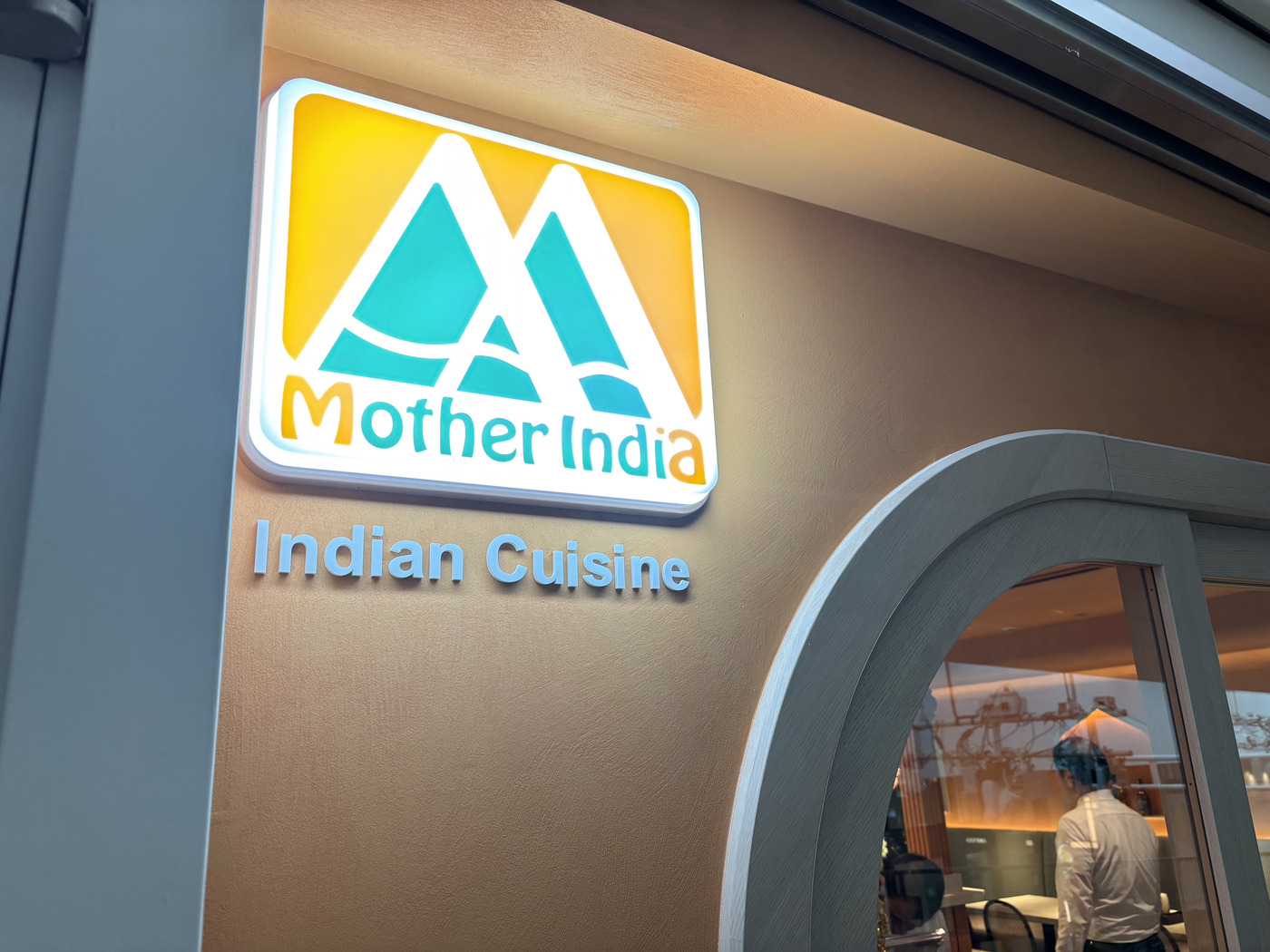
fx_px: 954
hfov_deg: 67.3
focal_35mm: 26
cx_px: 635
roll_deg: +3.6
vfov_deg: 53.1
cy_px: 476
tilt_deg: +16.7
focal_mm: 5.96
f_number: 1.6
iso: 80
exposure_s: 1/100
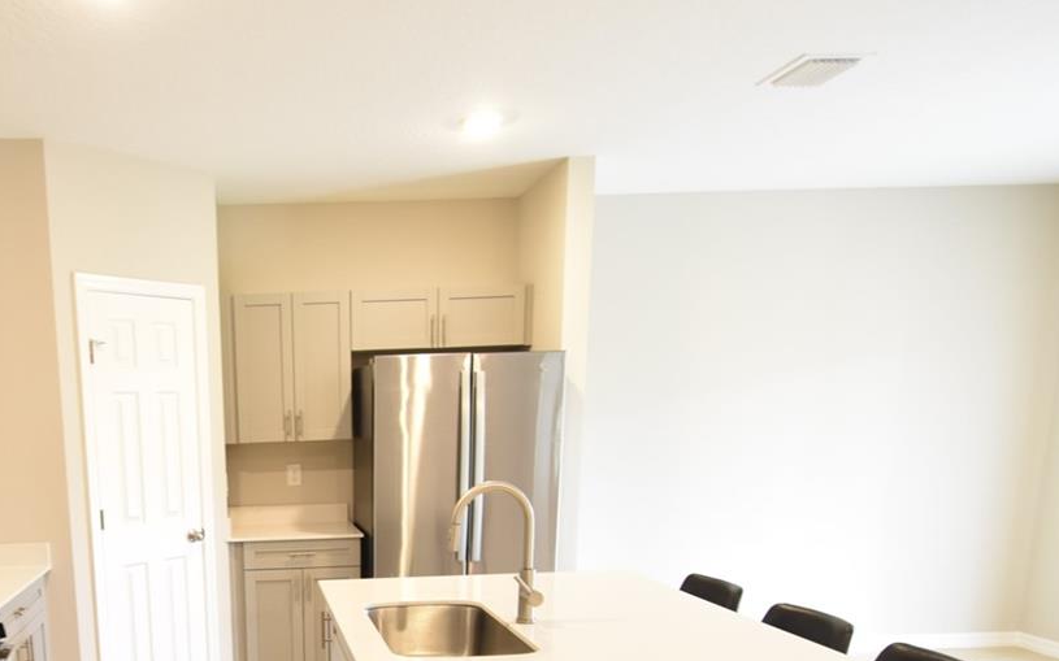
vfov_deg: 38.6
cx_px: 264
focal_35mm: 30
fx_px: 866
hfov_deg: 59.5
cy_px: 608
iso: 800
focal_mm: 10
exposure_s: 1/30
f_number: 3.5
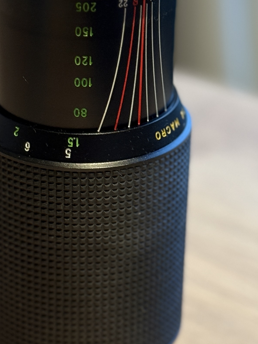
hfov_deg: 12.0
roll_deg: -1.0
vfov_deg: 16.0
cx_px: 75
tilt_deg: -25.6
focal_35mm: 123
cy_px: 129
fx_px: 1222
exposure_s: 1/33
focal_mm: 6.76
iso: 250
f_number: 1.78
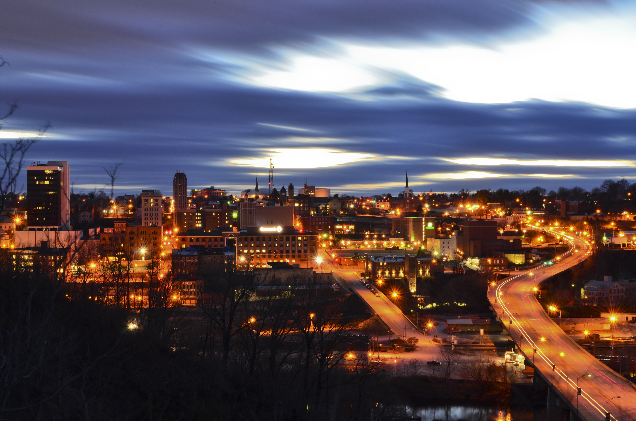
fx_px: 1005
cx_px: 318
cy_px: 210
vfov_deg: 23.7
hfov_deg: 35.1
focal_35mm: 57
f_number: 20
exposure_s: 68
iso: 125
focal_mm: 38
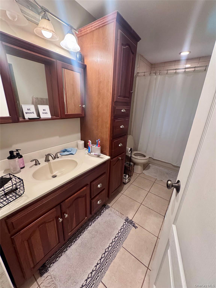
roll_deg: -2.6
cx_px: 108
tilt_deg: -19.9
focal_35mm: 14
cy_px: 144
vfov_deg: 102.1
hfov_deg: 85.7
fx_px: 116
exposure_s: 1/60
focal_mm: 2.22
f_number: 2.2
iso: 500
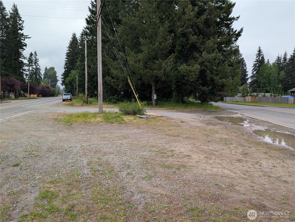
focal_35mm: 24
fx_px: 205
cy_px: 111
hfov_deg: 71.5
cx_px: 148
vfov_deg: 56.9
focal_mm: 6.9
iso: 23
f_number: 1.68
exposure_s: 1/782
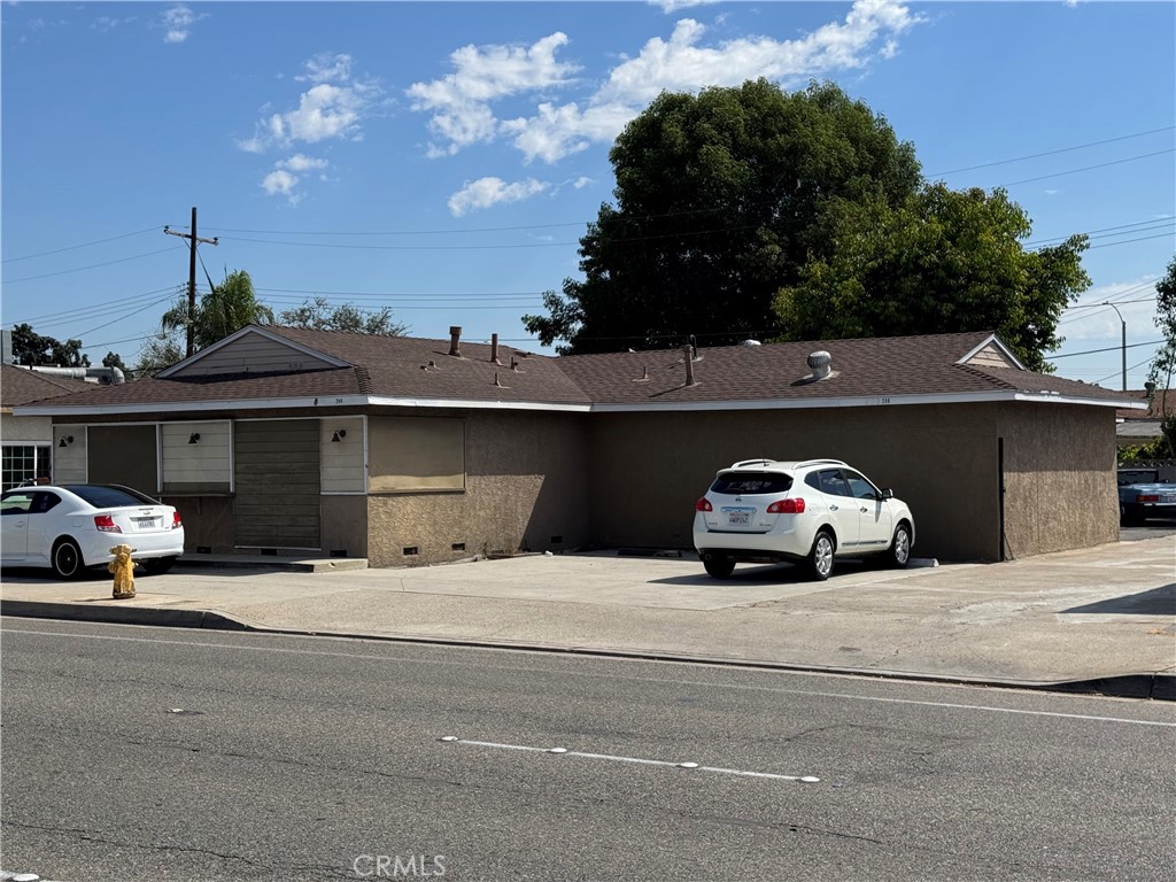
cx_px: 588
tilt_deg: +0.4
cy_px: 441
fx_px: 1631
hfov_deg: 39.7
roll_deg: +0.3
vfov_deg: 30.3
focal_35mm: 48
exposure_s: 1/5848
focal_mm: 6.76
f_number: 1.78
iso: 64
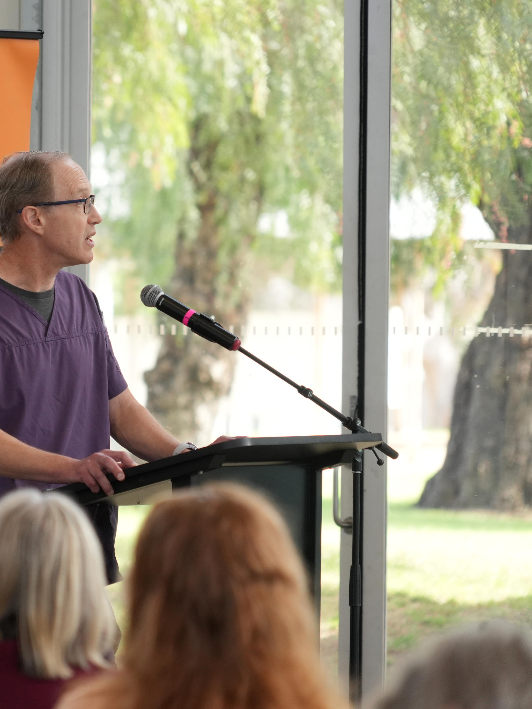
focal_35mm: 347
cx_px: 60
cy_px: 355
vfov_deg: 5.7
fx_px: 7110
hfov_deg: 4.3
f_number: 6.3
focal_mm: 240
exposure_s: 1/250
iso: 1600
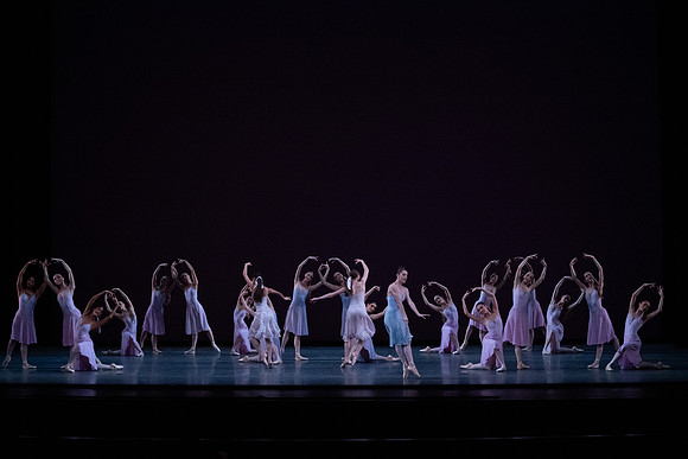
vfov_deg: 19.5
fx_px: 1338
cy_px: 230
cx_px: 344
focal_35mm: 70
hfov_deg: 28.8
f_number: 13
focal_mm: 70
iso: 12800
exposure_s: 1/400
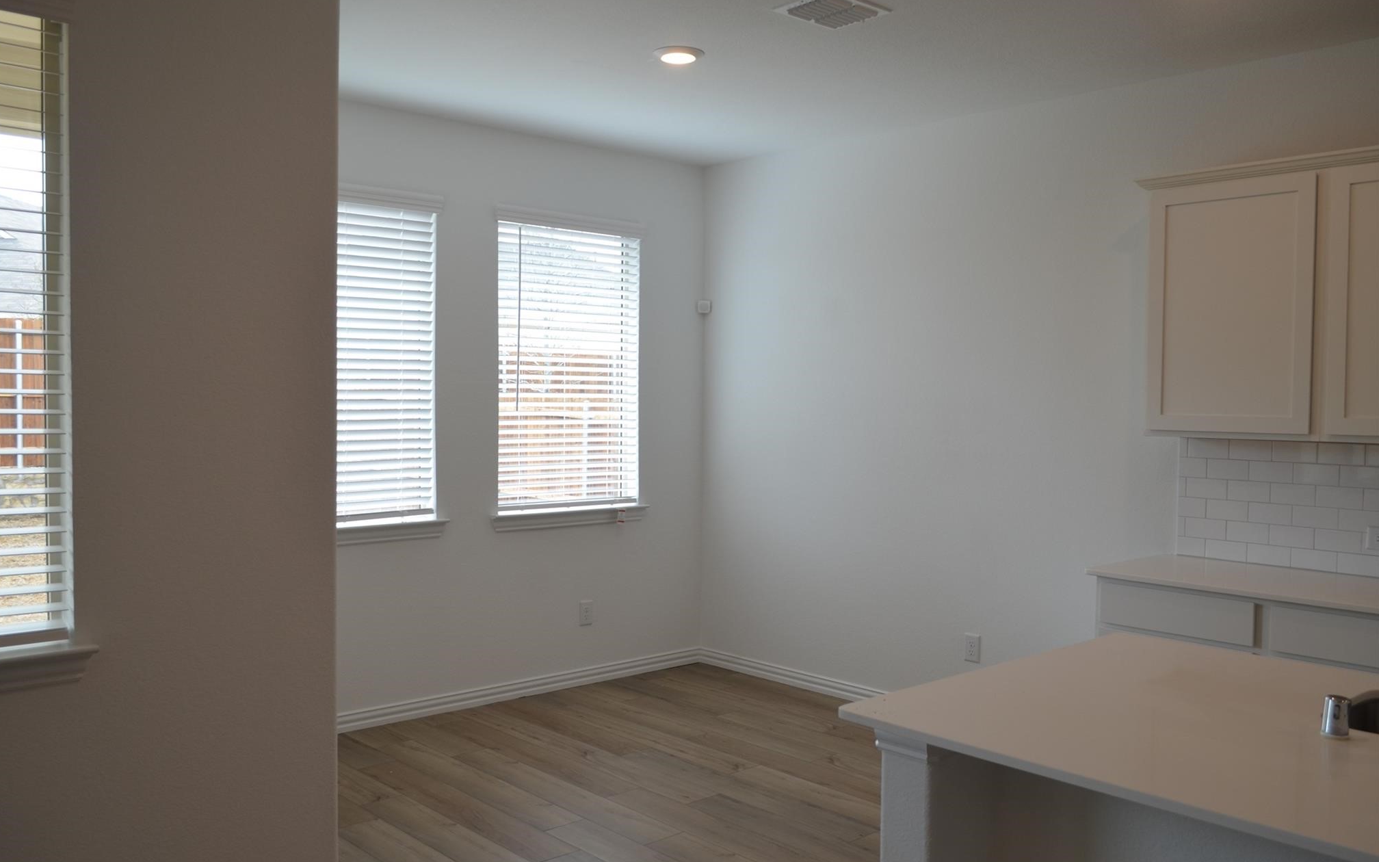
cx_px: 680
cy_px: 434
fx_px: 1165
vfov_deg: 40.6
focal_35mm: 31
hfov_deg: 61.2
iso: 280
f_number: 5.6
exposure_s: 1/125
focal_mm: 20
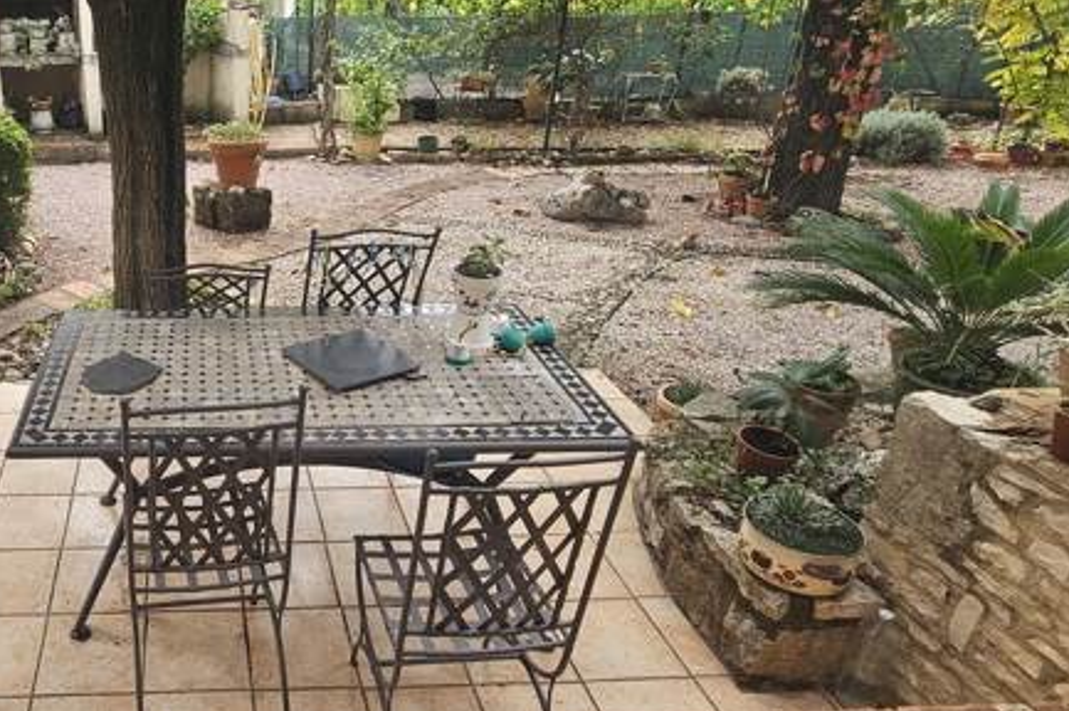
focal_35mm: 25
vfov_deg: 51.0
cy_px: 299
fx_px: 742
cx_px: 170
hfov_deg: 63.4
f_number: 2.2
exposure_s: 1/191
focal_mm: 2.2
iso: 50
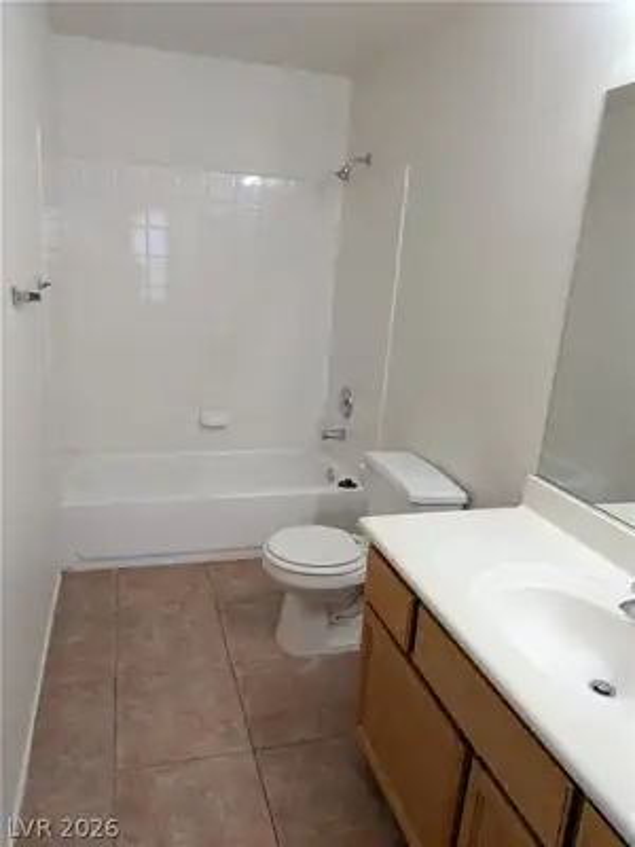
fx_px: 587
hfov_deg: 56.8
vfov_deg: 71.6
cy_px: 424
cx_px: 318
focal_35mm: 24
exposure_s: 1/120
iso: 222
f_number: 1.7
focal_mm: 4.53
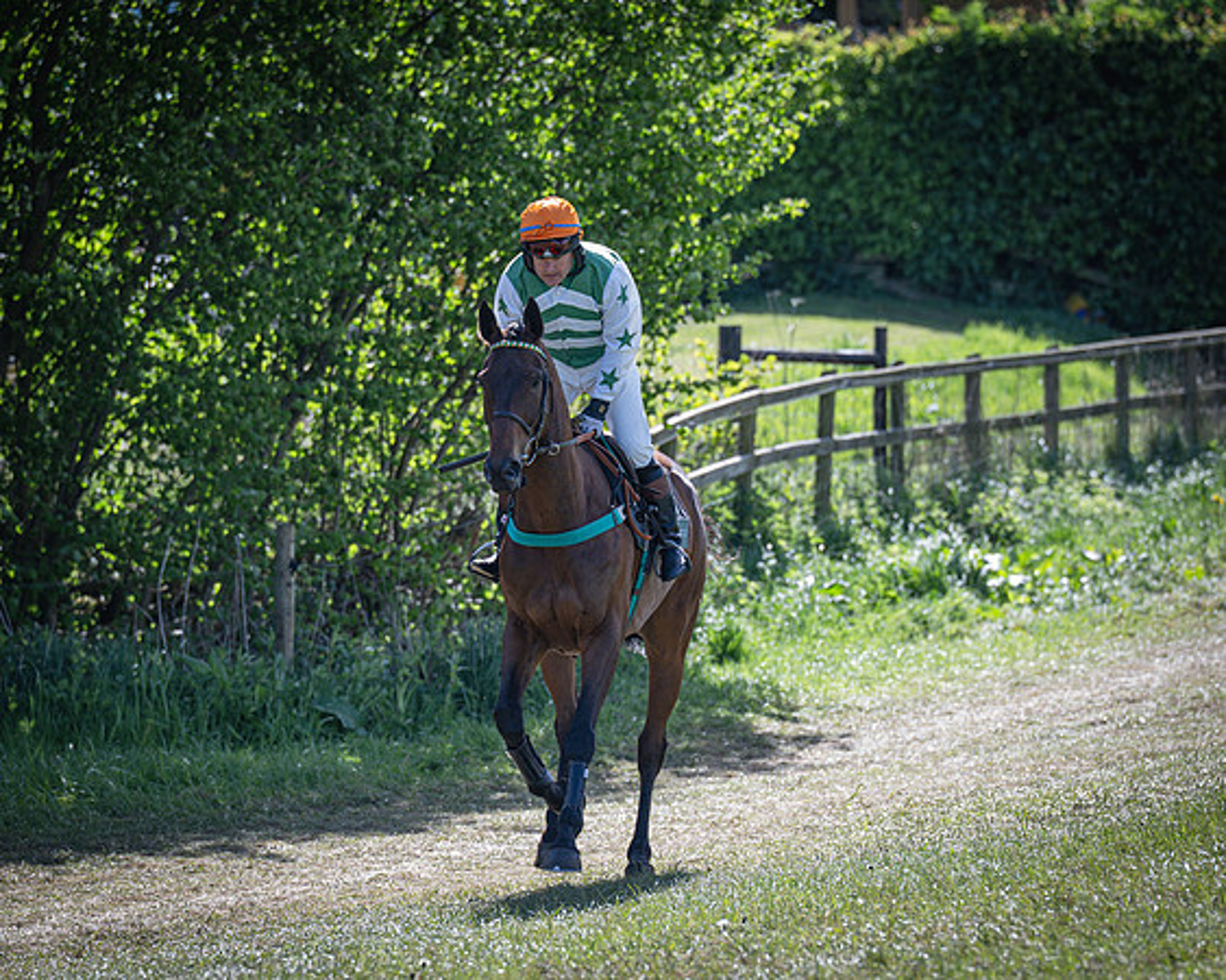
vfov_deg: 5.1
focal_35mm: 302
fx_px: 10954
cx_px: 535
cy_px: 592
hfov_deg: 6.4
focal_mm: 200
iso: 400
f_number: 4
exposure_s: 1/1000
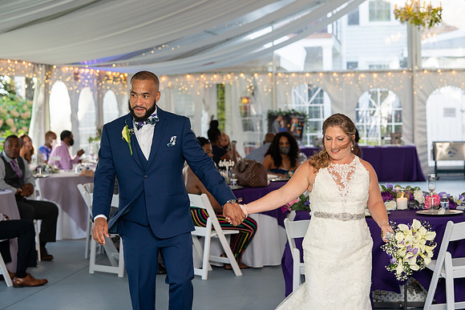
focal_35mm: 75
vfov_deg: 18.2
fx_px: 969
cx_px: 232
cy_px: 155
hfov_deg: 27.0
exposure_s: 1/200
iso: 400
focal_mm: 75
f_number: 4
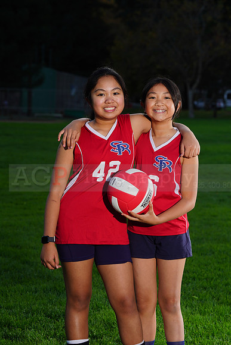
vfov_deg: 15.0
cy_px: 172
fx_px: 1318
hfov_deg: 10.0
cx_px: 116
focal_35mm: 137
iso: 200
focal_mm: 137
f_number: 9
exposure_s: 1/250
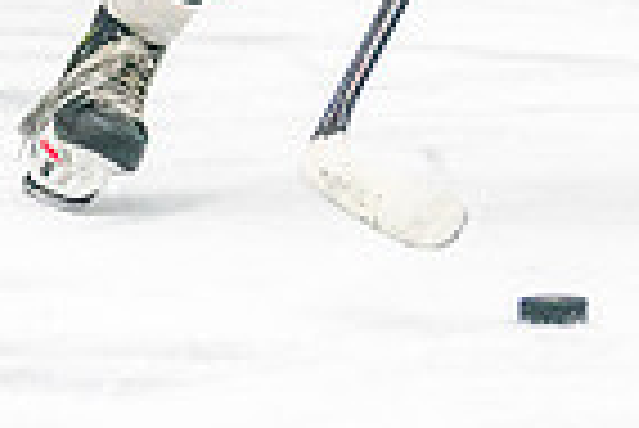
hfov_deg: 3.5
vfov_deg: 2.3
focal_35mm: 594
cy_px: -456
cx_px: 489
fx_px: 10554
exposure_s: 1/1000
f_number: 2.8
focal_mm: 125
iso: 3200
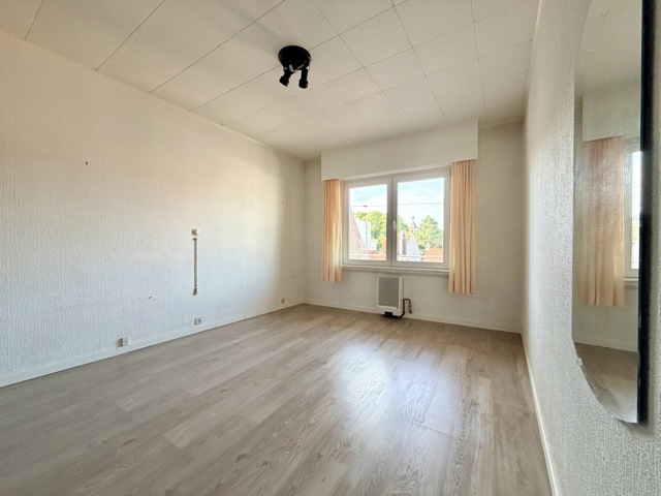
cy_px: 248
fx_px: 267
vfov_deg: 85.7
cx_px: 330
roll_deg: -0.5
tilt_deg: -0.6
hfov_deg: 102.1
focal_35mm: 14
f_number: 2.2
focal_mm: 2.22
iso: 200
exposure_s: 1/121
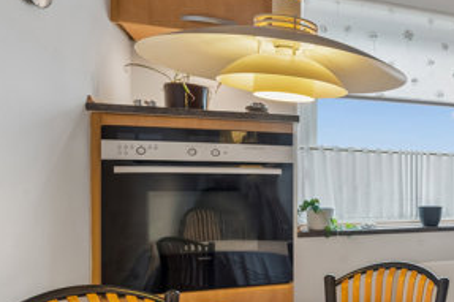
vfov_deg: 33.9
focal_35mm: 39
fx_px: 492
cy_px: 198
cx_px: 525
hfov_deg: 38.7
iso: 250
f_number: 10
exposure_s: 1/5
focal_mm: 14
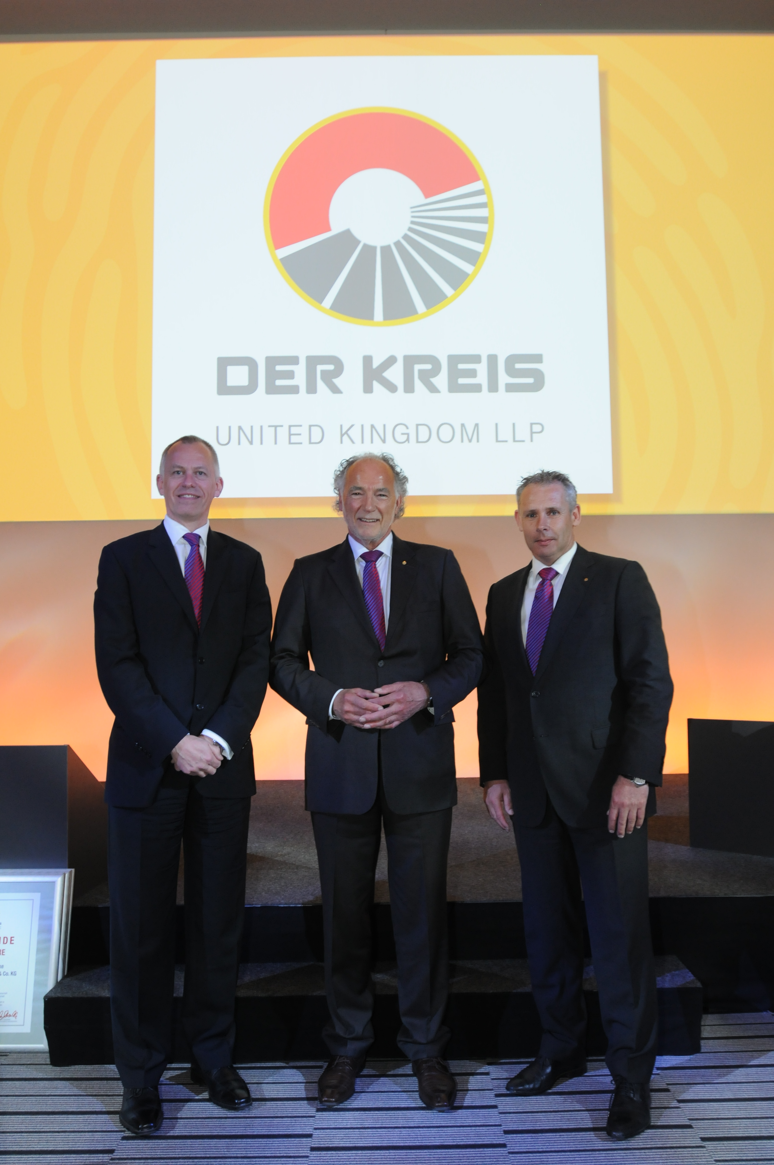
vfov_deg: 62.0
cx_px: 387
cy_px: 582
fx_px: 970
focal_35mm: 30
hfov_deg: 43.5
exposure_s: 1/50
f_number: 4.5
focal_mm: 20
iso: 800
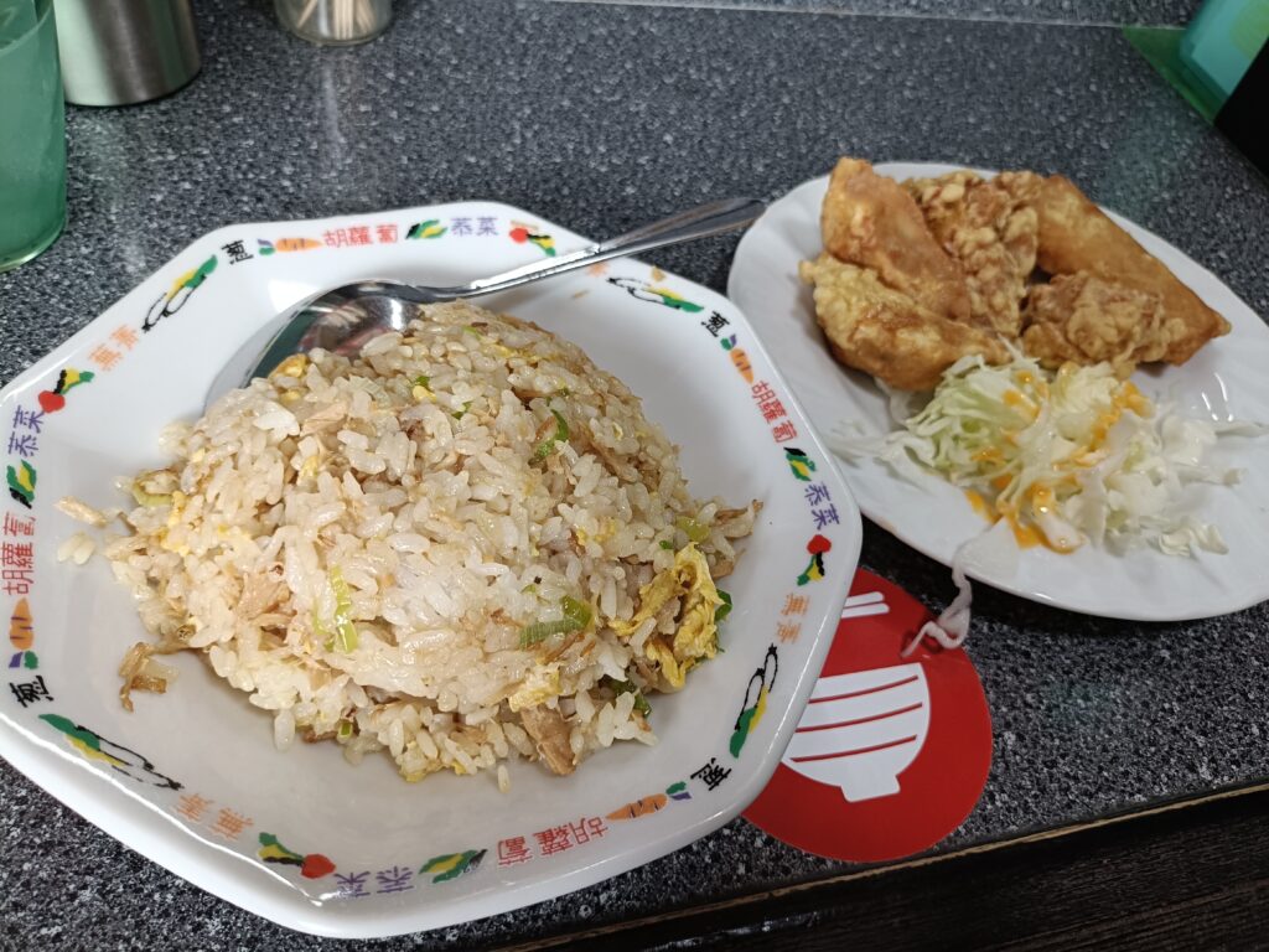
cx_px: 634
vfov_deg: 54.9
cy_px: 476
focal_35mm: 25
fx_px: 916
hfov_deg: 69.4
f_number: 1.7
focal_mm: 4.7
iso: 400
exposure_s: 1/60
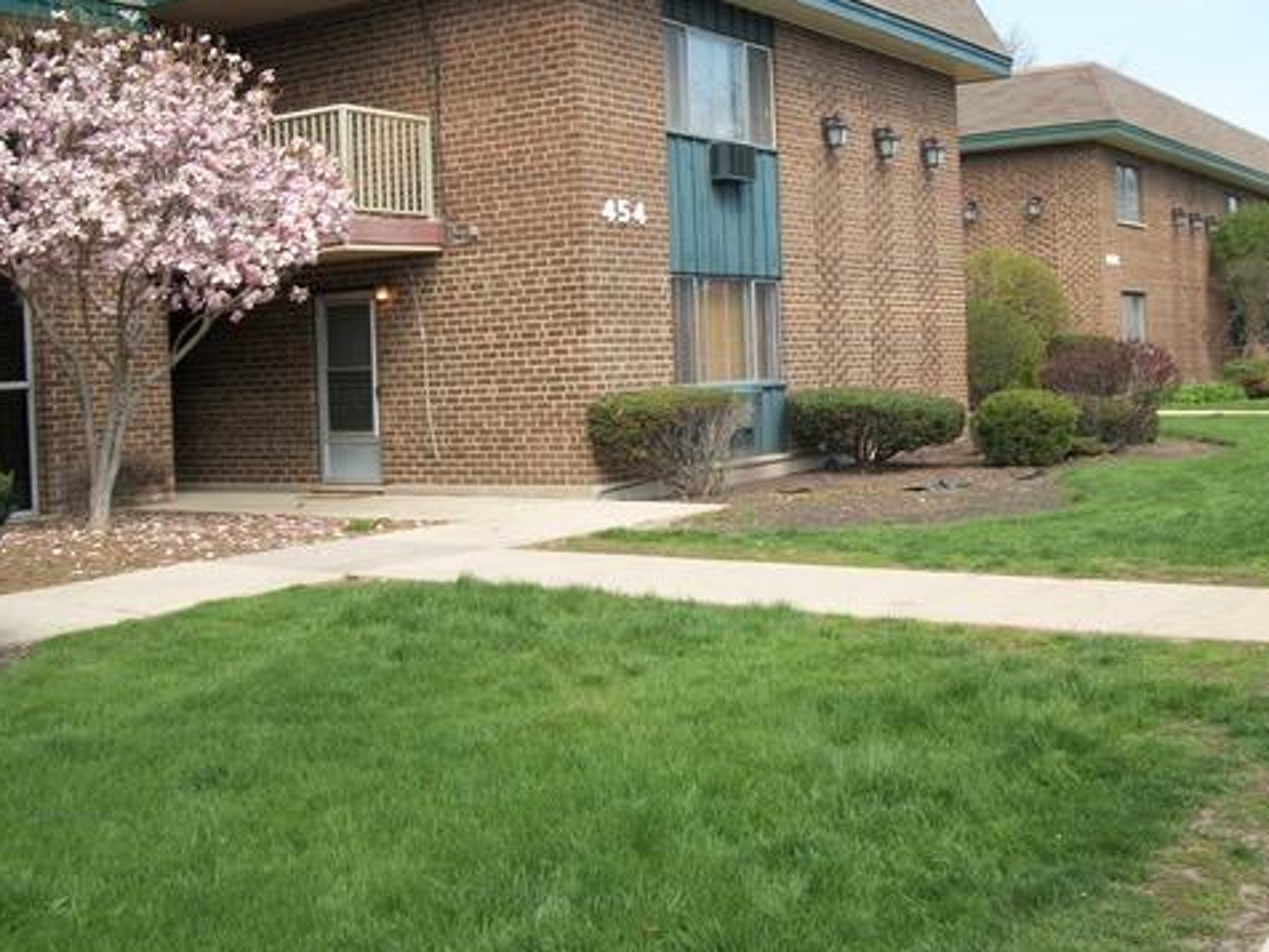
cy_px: 384
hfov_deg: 43.8
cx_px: 669
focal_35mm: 43
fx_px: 1576
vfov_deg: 33.5
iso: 80
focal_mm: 5.7
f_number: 8.8
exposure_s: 1/80
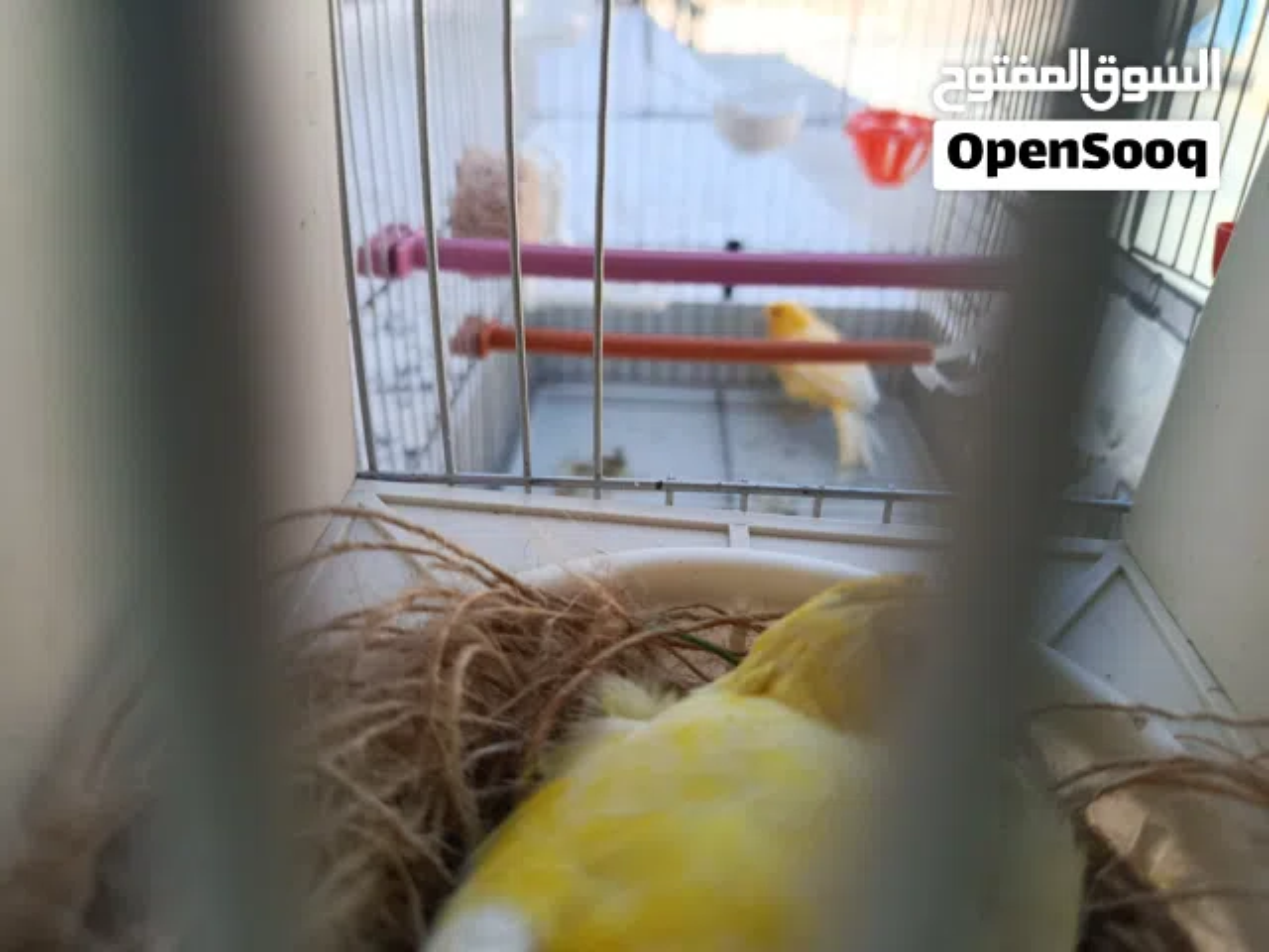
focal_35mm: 24
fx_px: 880
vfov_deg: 56.8
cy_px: 476
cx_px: 634
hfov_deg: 71.6
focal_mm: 5.24
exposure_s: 1/128
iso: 50
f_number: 1.7
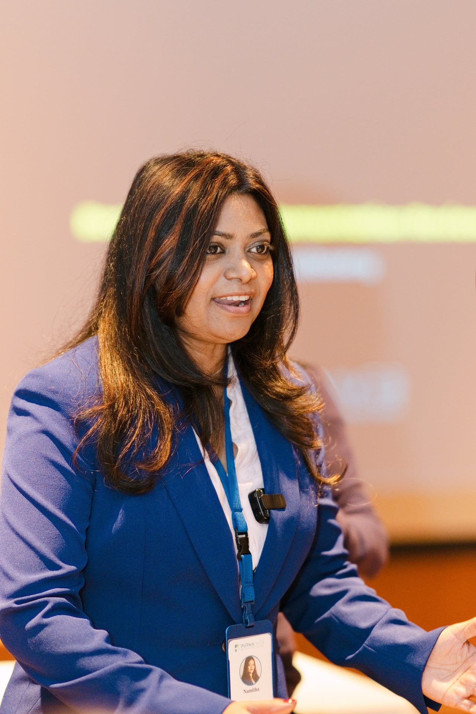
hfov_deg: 10.8
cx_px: 238
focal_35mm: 127
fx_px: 2517
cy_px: 357
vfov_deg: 16.1
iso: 1250
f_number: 1.4
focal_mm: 85
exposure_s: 1/200
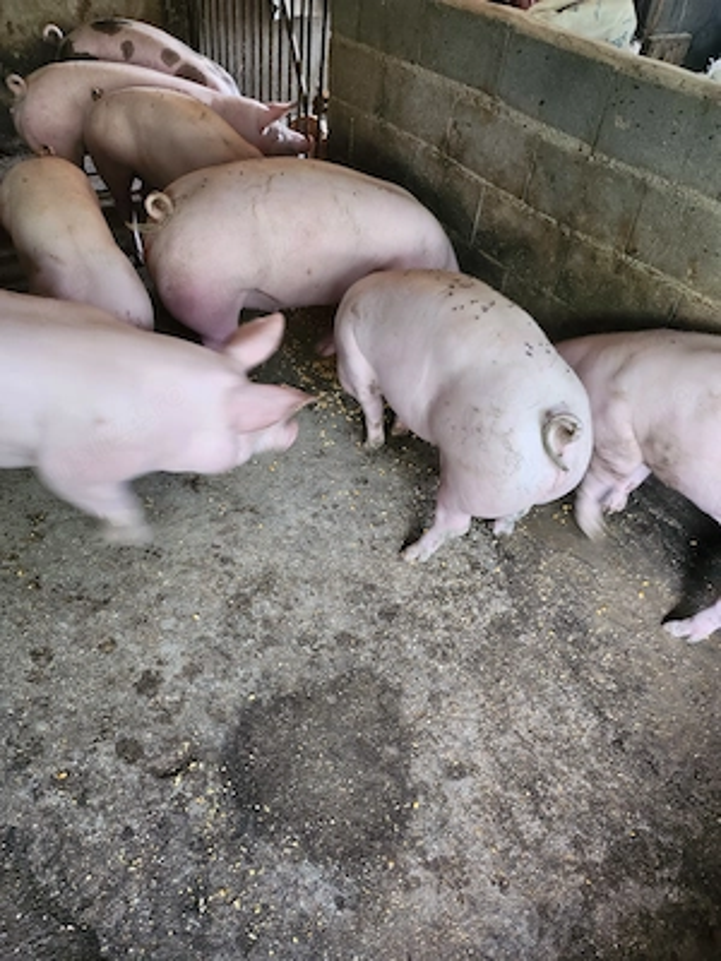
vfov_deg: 71.6
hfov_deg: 56.8
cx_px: 360
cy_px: 480
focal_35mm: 24
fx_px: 667
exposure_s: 1/25
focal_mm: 5
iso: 640
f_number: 1.8
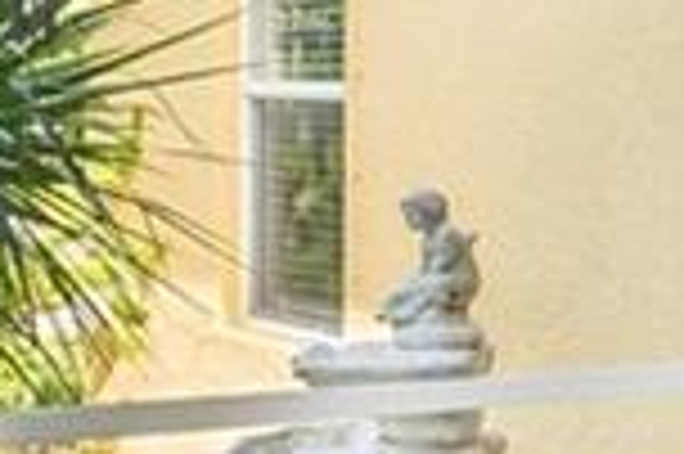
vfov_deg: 10.9
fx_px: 2360
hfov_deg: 16.4
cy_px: 47
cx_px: 472
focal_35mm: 124
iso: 400
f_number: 8
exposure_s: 1/60
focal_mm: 18.5
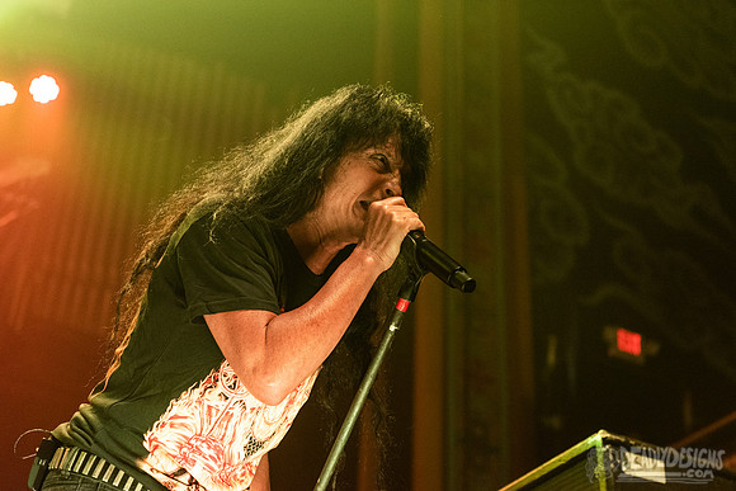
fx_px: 1303
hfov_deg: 31.5
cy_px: 207
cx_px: 426
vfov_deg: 21.3
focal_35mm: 64
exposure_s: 1/400
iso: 2500
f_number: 3.2
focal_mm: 55
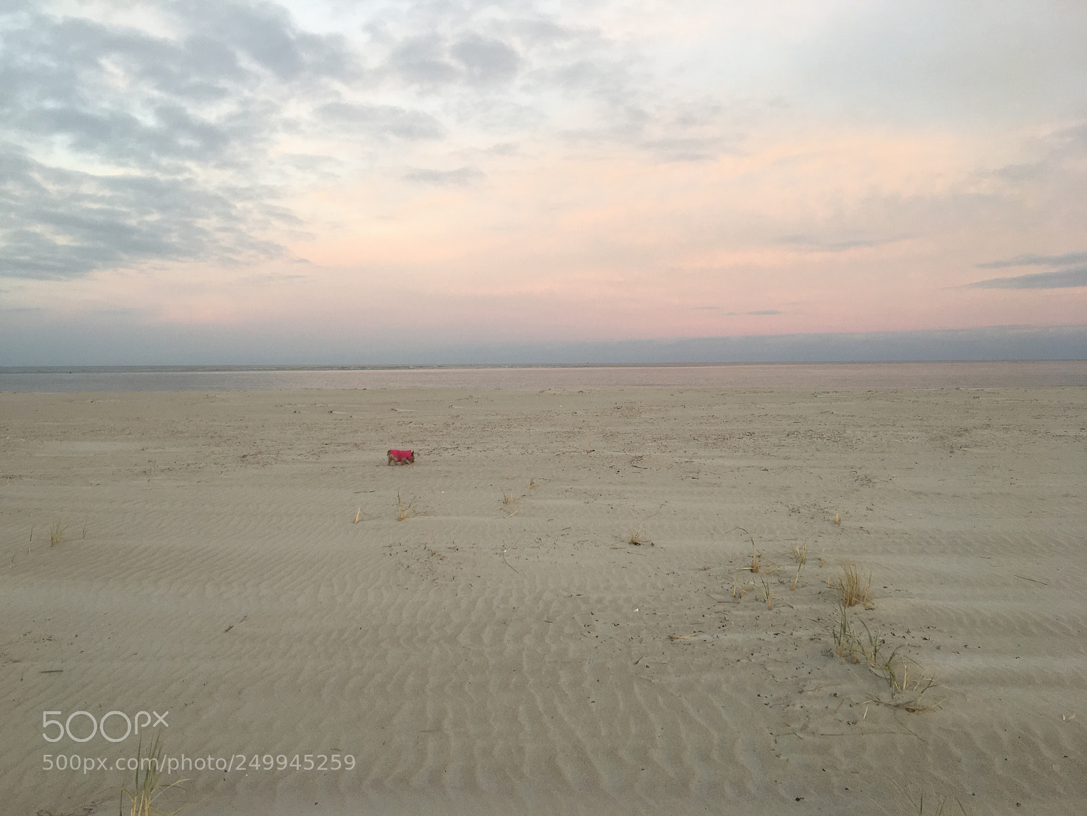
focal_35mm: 29
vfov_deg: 48.2
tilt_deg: -1.8
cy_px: 408
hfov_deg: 61.7
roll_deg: +0.3
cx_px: 544
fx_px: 911
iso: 25
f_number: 2.2
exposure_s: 1/60
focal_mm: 4.15
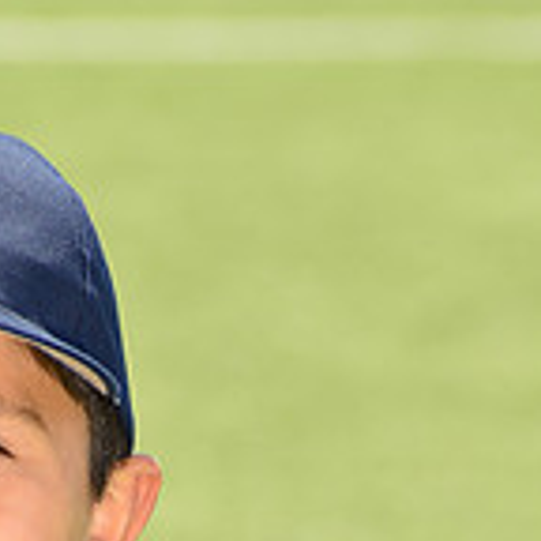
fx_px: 12077
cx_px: -2
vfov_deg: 2.6
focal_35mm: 683
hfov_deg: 2.6
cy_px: 849
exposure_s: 1/250
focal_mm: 200
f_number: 11
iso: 250
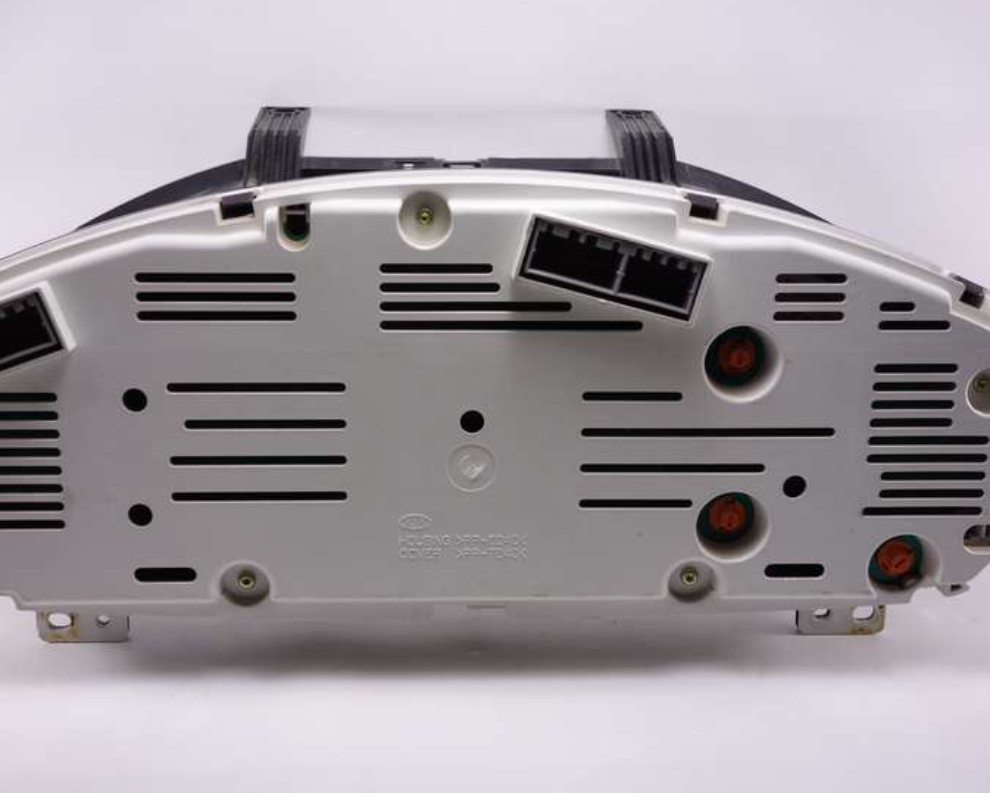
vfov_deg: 31.5
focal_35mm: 48
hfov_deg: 38.7
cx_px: 460
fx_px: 1407
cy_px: 395
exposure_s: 1/60
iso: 125
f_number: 3.2
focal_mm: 15.64
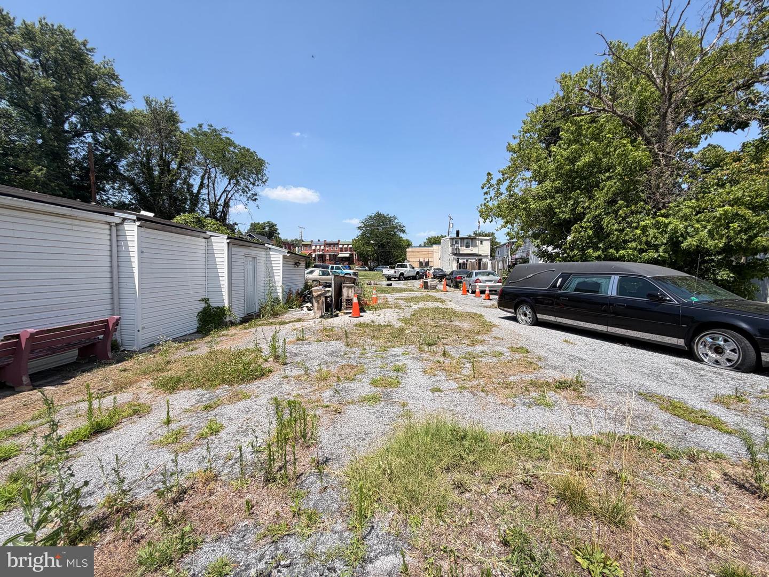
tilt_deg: -4.1
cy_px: 288
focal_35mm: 14
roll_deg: -0.2
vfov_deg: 85.7
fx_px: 311
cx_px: 384
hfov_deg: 102.1
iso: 25
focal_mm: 2.22
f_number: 2.2
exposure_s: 1/770
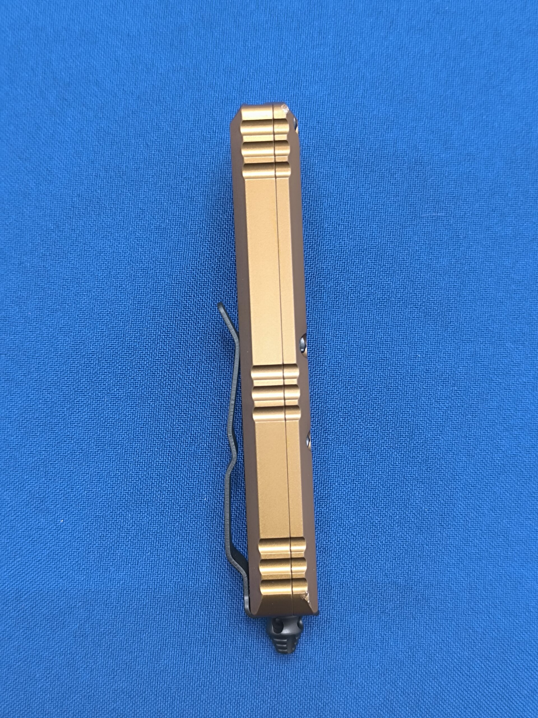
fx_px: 953
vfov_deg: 41.2
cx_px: 269
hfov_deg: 31.5
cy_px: 359
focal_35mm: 46
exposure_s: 1/50
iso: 640
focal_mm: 6.14
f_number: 1.65
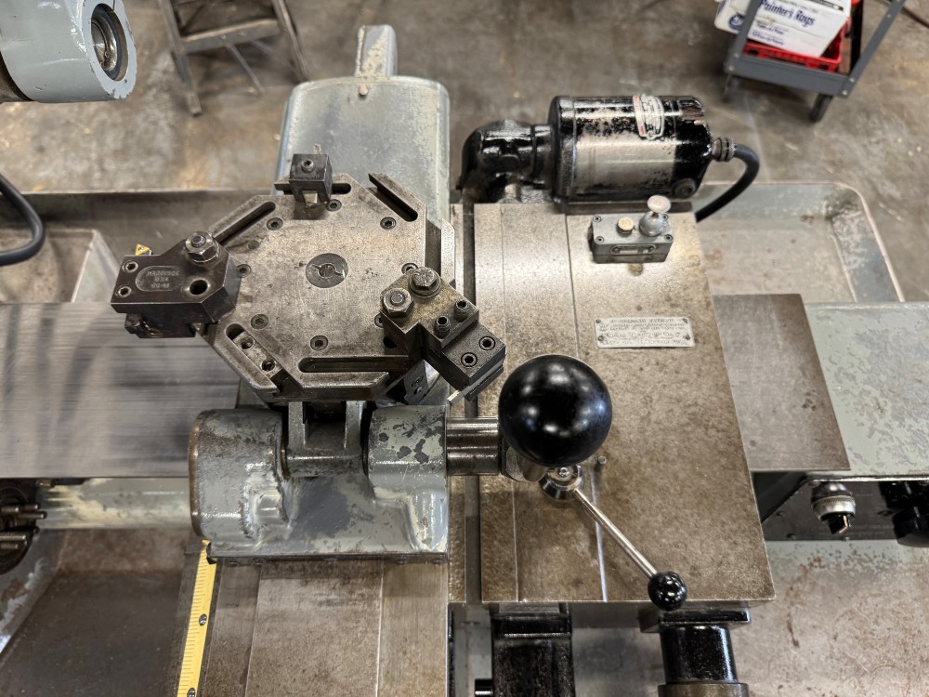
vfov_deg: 56.8
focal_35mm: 24
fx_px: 644
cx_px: 464
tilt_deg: -61.1
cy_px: 348
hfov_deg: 71.6
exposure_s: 1/60
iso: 200
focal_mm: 6.76
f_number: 1.78
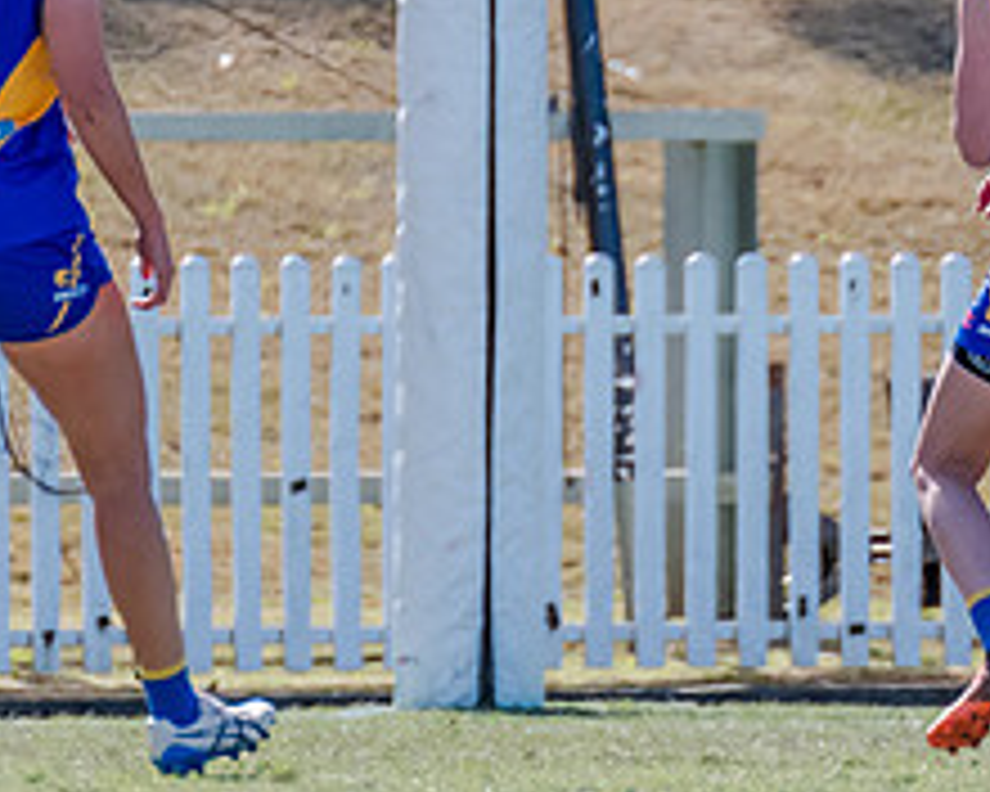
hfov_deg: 1.0
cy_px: 178
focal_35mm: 1922
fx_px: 56315
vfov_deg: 0.8
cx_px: 1488
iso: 800
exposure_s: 1/1600
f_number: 6.3
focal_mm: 420
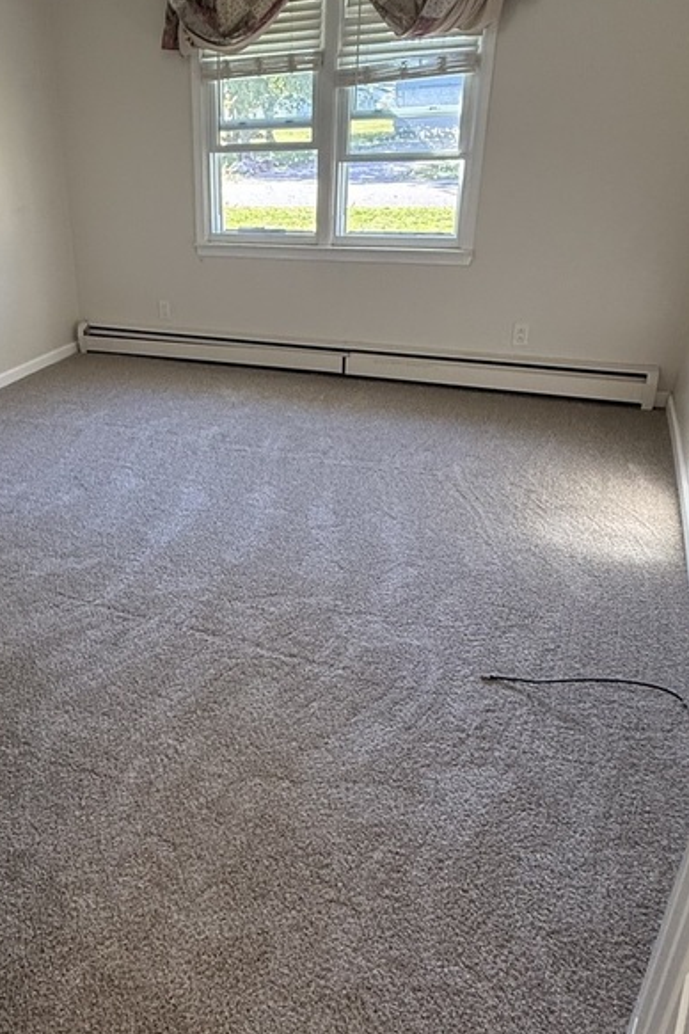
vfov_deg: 67.3
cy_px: 480
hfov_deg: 46.4
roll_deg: +3.5
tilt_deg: -23.6
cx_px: 183
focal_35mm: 27
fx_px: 775
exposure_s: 1/120
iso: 320
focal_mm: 2.22
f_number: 2.2
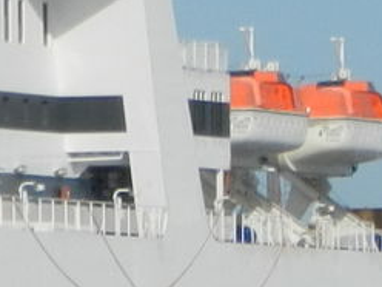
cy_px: 68
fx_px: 12326
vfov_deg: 1.3
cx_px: -607
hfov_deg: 1.8
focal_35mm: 1117
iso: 160
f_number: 5.2
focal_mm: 25.9
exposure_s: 1/1600
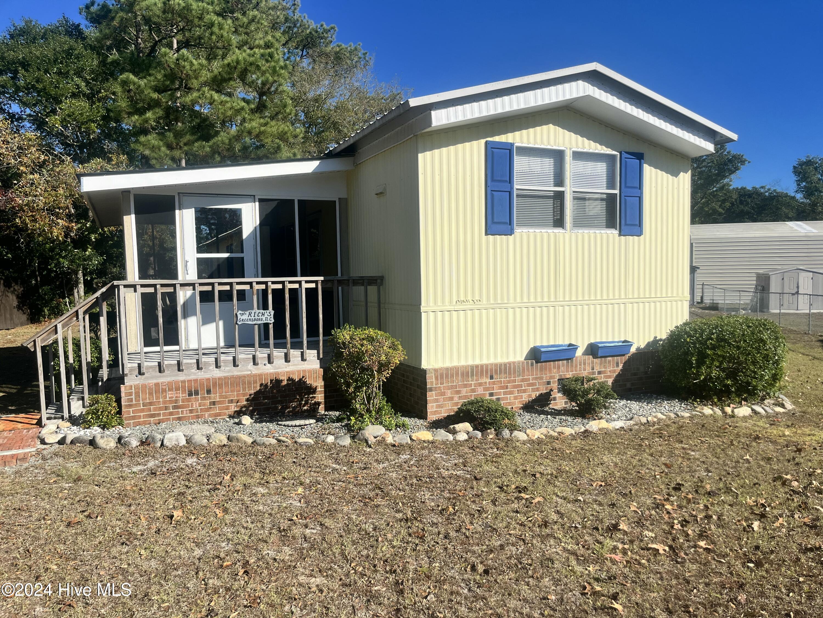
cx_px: 412
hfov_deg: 67.3
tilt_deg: -3.2
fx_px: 618
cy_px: 309
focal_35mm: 26
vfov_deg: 53.1
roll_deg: +1.7
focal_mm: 5.1
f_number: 1.6
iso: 50
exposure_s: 1/5556
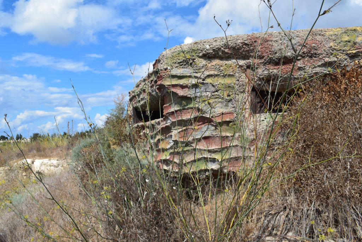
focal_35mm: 33
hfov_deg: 57.2
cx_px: 181
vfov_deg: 40.0
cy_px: 121
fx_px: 332
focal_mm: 22
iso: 320
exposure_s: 1/500
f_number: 11
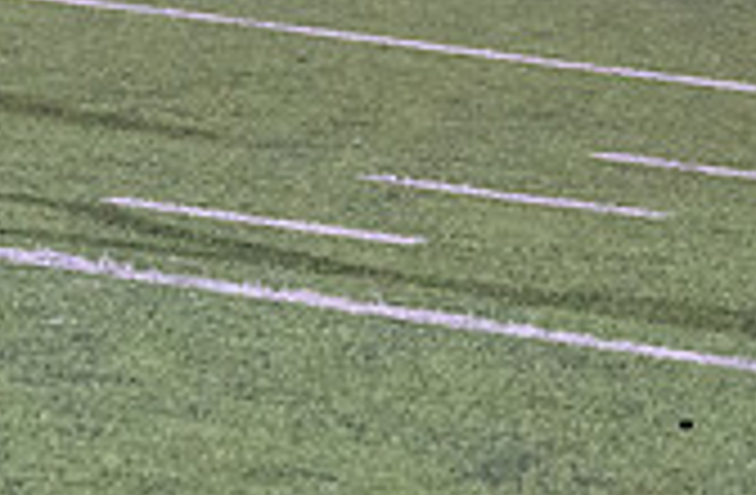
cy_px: -99
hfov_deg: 5.9
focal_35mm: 350
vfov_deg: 3.9
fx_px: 7309
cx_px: -320
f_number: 2.8
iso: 5000
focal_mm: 70
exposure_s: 1/1000
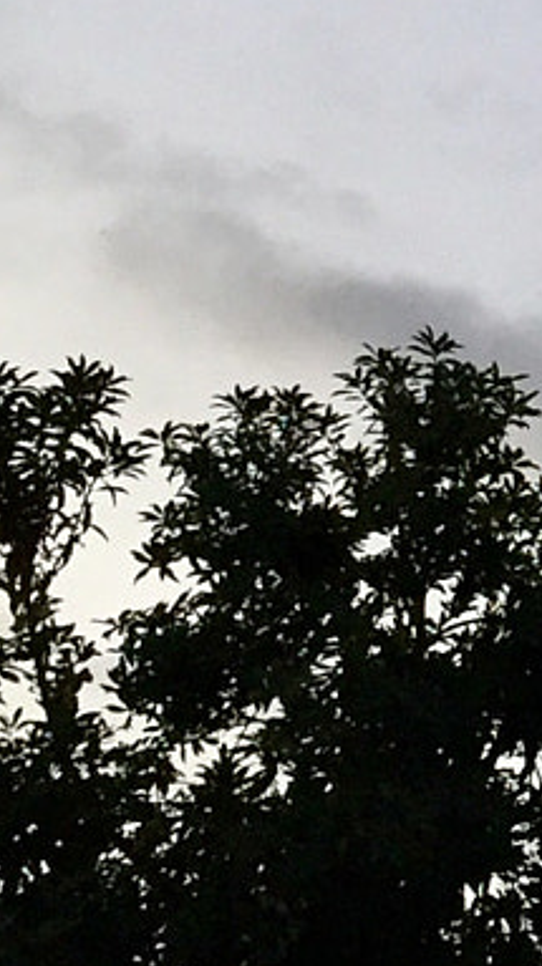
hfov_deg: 8.1
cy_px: 111
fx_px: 3378
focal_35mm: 132
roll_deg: +0.0
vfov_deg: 16.1
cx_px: 1490
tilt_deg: +27.5
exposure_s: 1/33
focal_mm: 4.15
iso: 125
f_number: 2.2
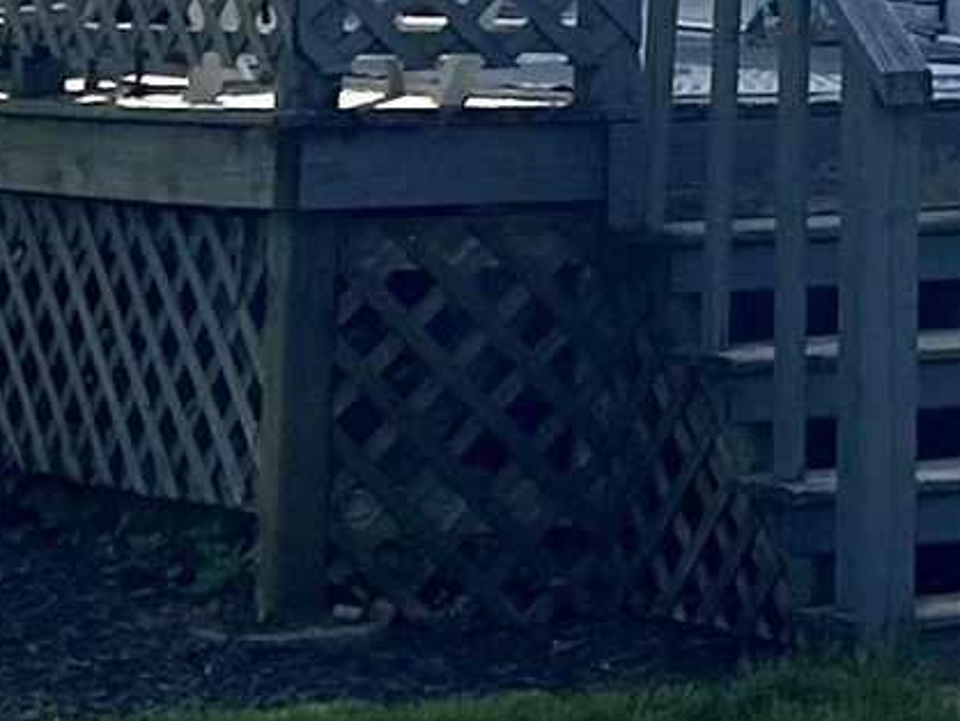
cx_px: 1931
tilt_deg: +4.3
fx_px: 5300
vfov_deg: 7.6
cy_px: -517
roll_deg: -0.1
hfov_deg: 9.6
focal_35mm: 191
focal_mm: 5.7
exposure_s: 1/9434
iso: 50
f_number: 1.5
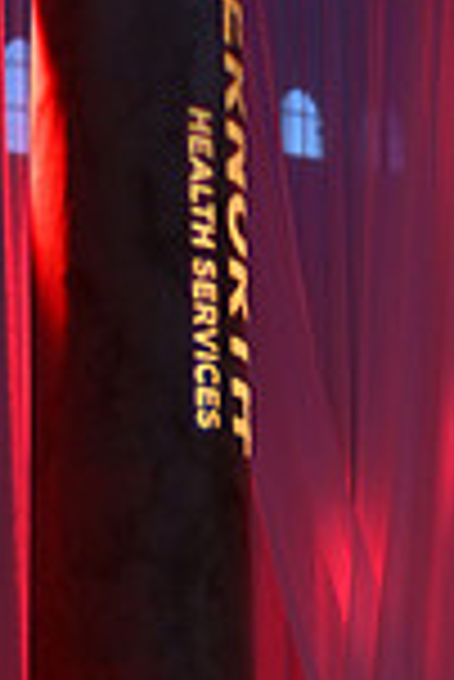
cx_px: 668
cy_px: 919
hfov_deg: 10.0
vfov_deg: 14.5
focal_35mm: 134
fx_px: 2529
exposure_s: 1/160
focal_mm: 35
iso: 640
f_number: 2.8
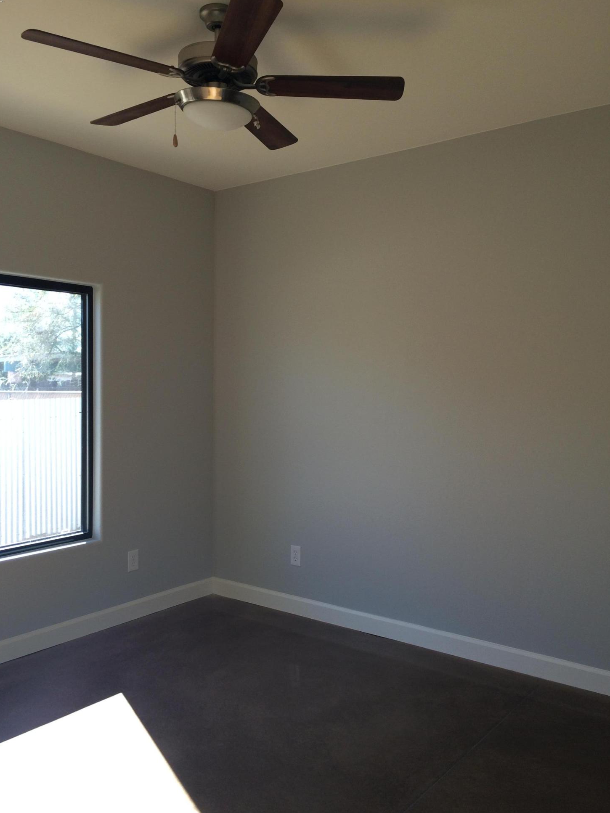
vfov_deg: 60.0
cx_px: 297
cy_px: 396
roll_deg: +1.7
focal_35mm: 30
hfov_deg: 46.8
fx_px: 705
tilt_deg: -1.4
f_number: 2.2
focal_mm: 4.15
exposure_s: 1/120
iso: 50
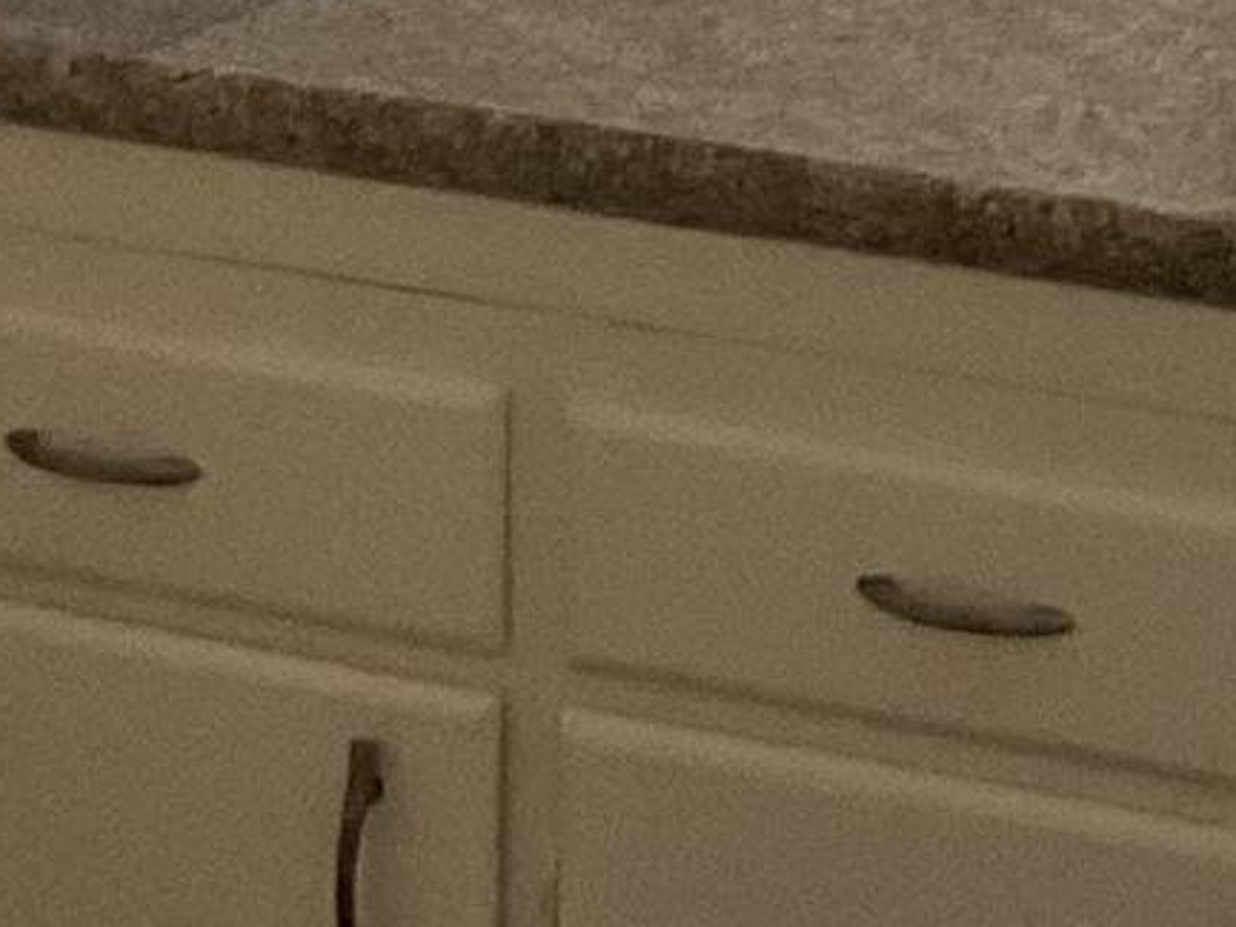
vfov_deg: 7.0
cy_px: -950
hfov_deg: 9.3
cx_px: 1885
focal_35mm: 206
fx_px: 7355
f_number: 1.8
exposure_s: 1/60
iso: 40
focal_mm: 3
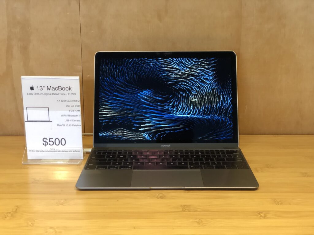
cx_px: 157
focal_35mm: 52
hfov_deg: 36.8
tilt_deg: -14.1
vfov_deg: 28.0
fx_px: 472
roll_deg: +0.6
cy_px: 118
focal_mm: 6
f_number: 2.4
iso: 100
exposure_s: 1/60
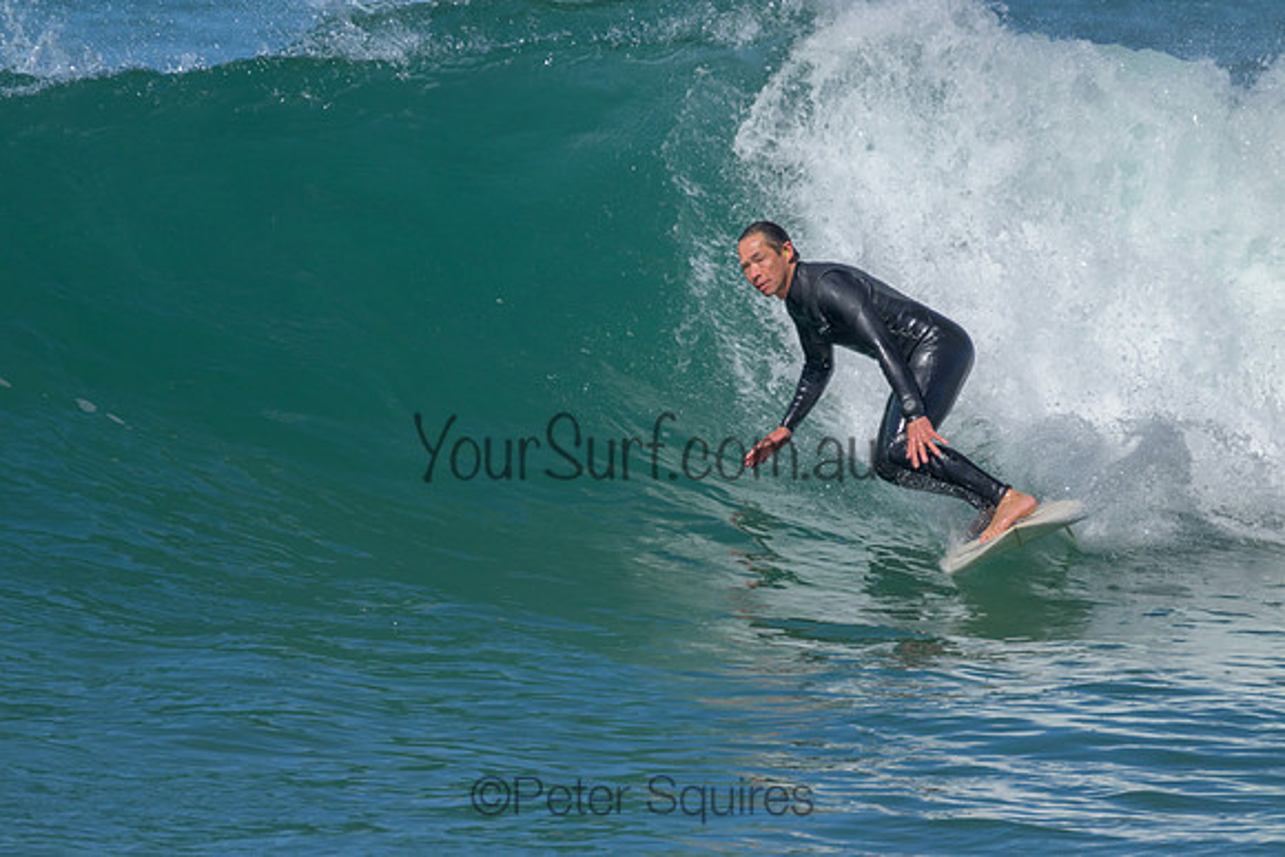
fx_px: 28561
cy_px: 428
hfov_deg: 2.6
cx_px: 642
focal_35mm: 800
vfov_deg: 1.7
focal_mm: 800
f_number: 11
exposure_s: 1/800
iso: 900
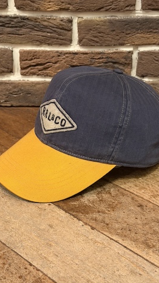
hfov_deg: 20.4
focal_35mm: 59
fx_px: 442
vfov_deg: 35.4
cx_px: 74
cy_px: 130
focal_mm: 6.76
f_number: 1.78
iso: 640
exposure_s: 1/30
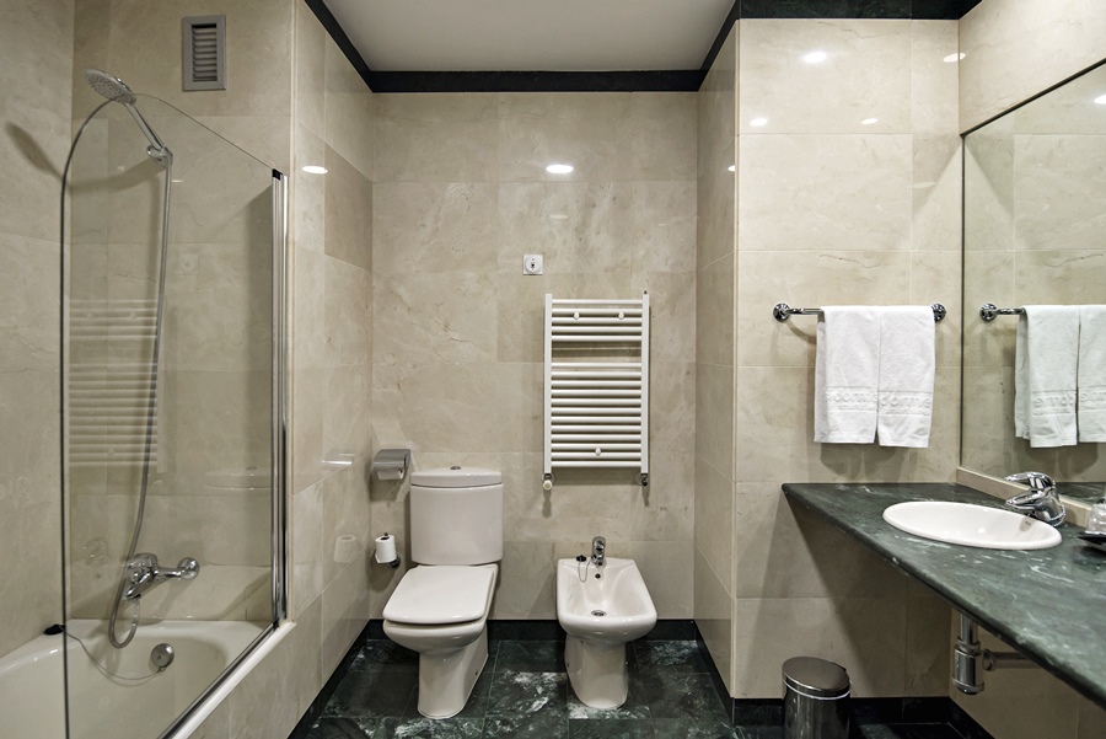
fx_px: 523
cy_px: 370
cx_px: 553
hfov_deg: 93.2
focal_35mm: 17
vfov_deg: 70.5
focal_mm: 17
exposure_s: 1/100
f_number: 3.5
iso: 800
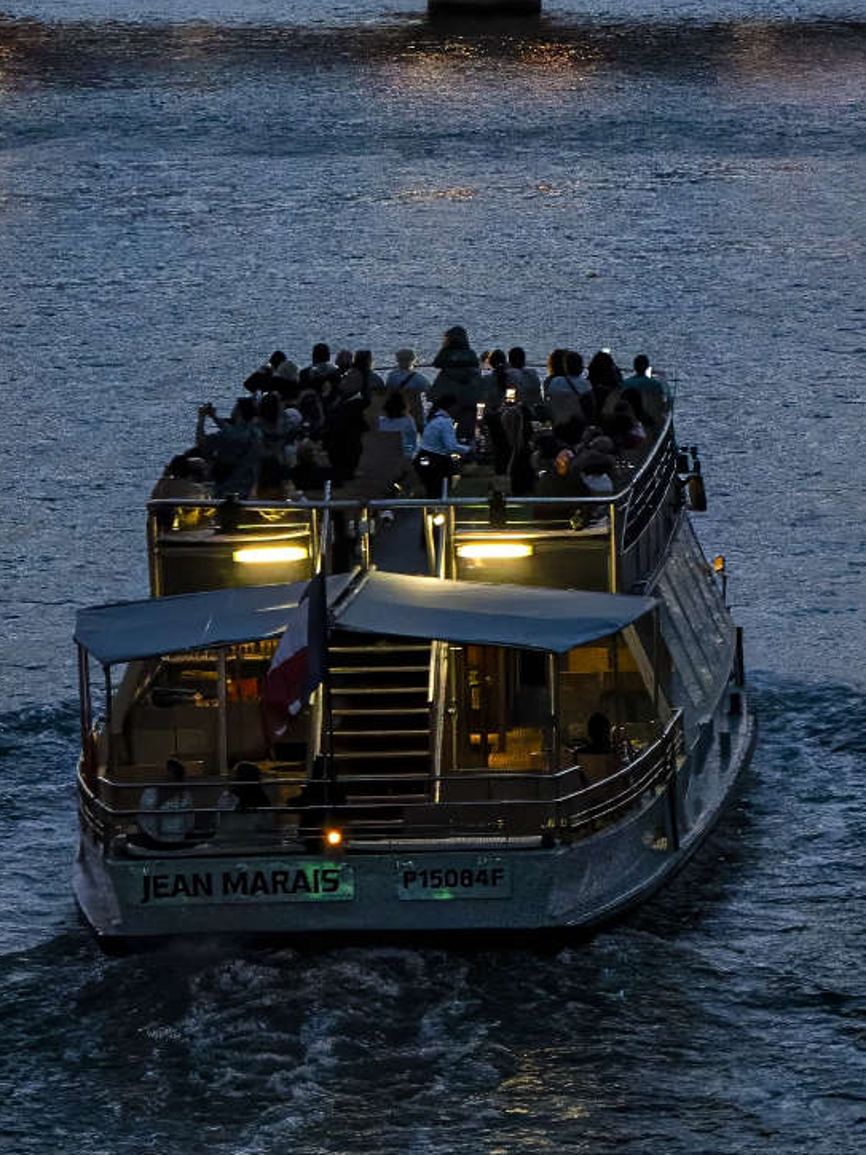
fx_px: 8606
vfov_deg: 7.6
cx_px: 239
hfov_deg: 5.8
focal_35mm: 258
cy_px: -367
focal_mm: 48
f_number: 5
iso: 1250
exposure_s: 1/80
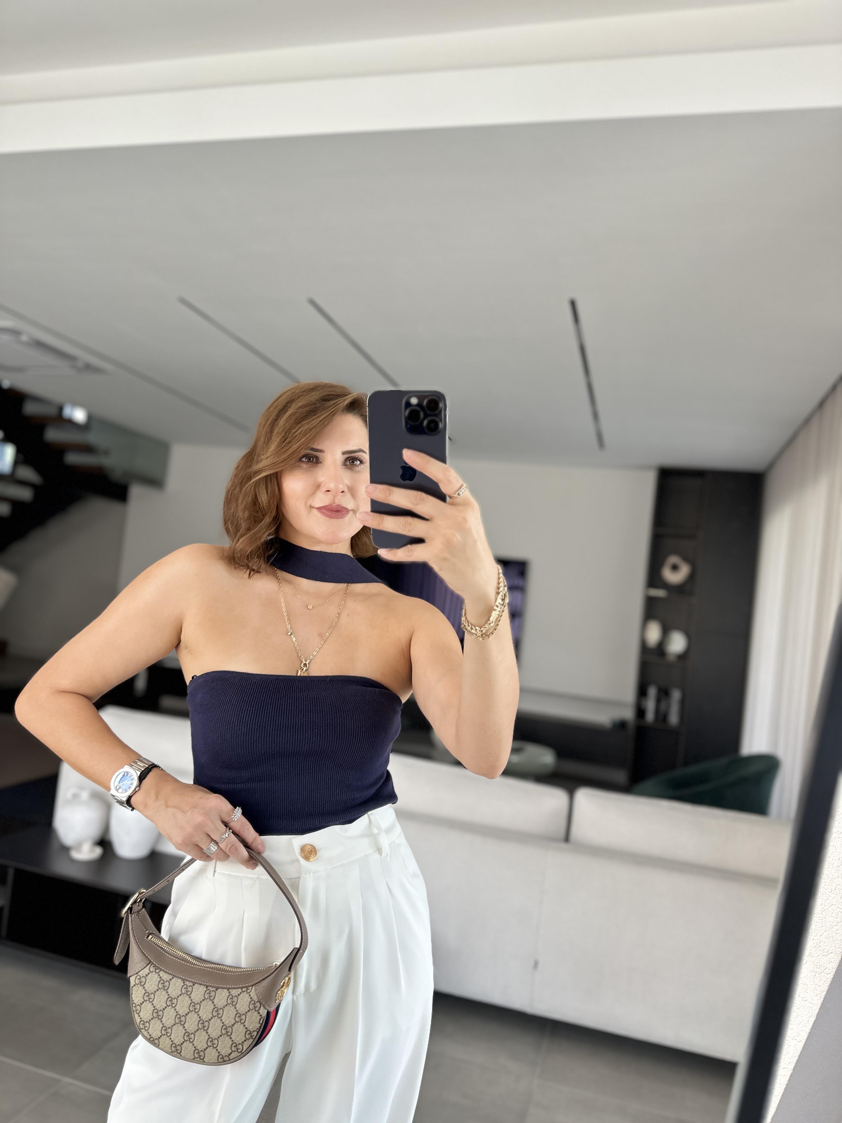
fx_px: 778
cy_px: 562
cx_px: 421
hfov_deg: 56.8
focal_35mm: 24
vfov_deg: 71.6
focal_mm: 6.86
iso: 160
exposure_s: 1/121
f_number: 1.78
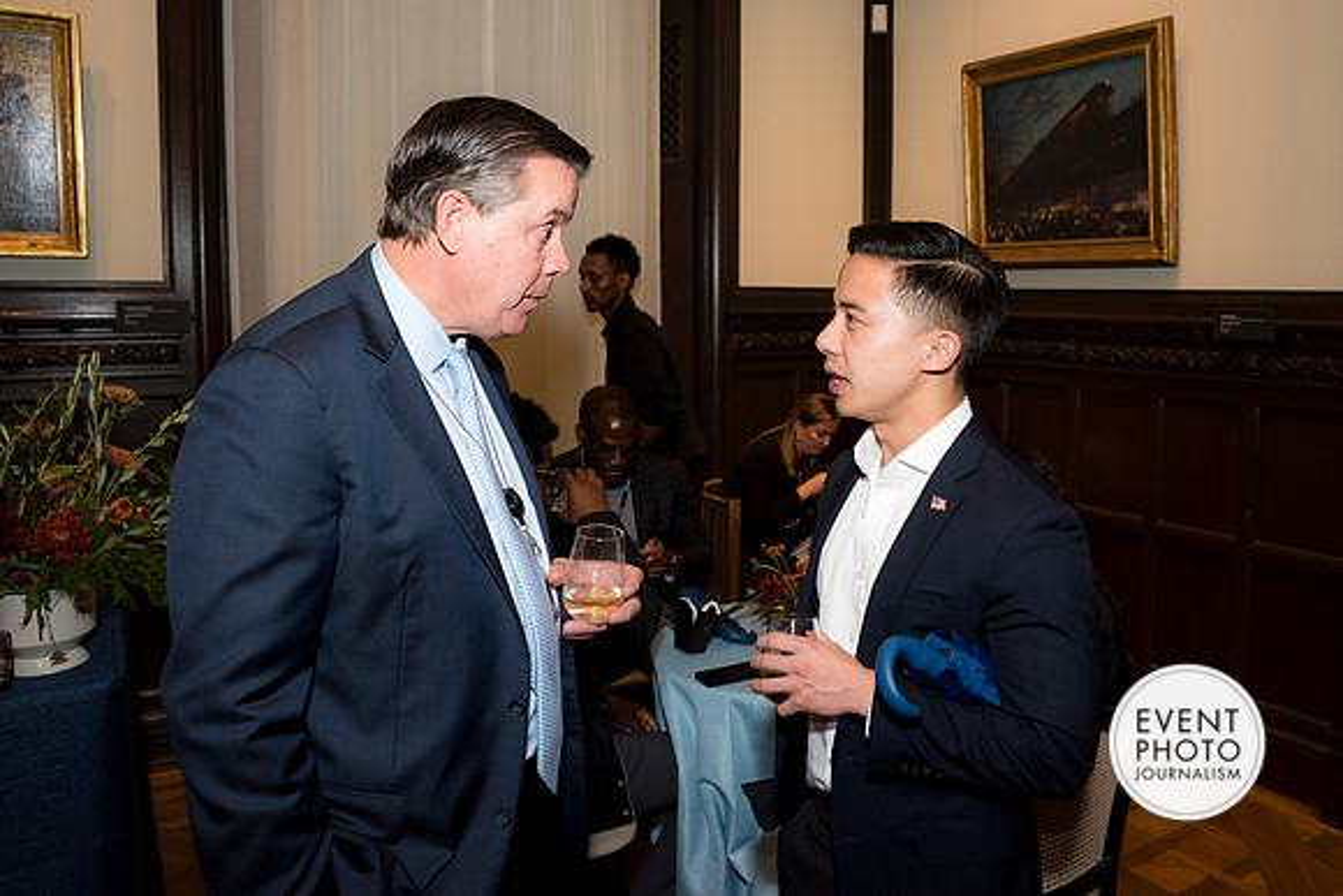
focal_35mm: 28
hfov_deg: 65.0
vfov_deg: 46.2
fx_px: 1048
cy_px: 382
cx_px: 770
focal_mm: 24
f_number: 5
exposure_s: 1/125
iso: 800
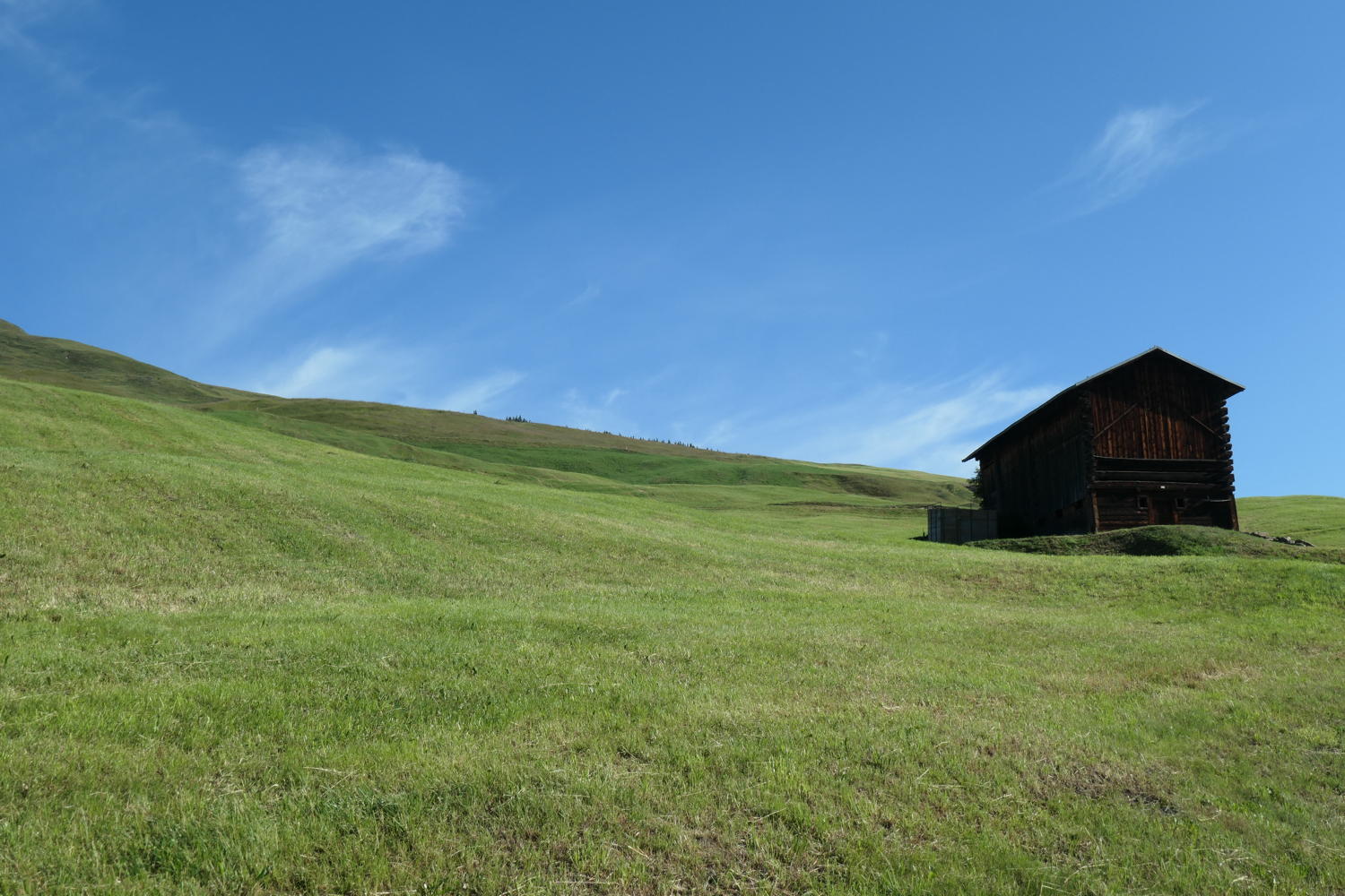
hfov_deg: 51.9
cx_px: 672
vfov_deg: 35.9
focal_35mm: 37
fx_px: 1382
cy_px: 448
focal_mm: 13.4
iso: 200
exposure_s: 1/800
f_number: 5.6
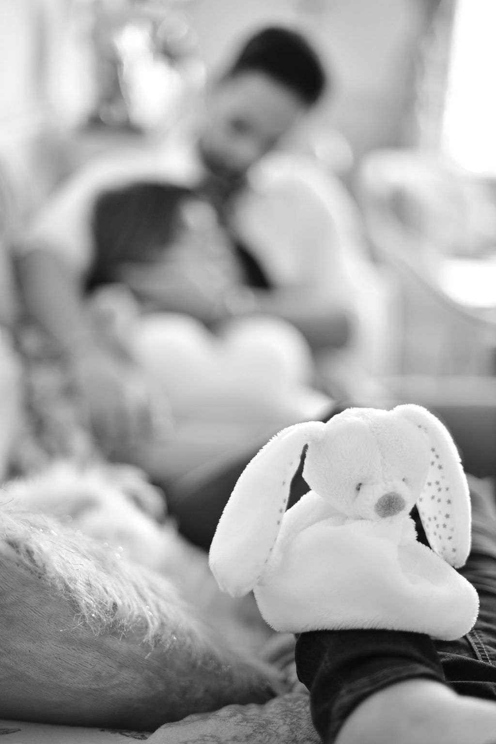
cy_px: 372
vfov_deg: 39.6
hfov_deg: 27.0
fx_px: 1033
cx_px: 248
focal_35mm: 50
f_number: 1.4
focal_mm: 50
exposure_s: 1/200
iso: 400
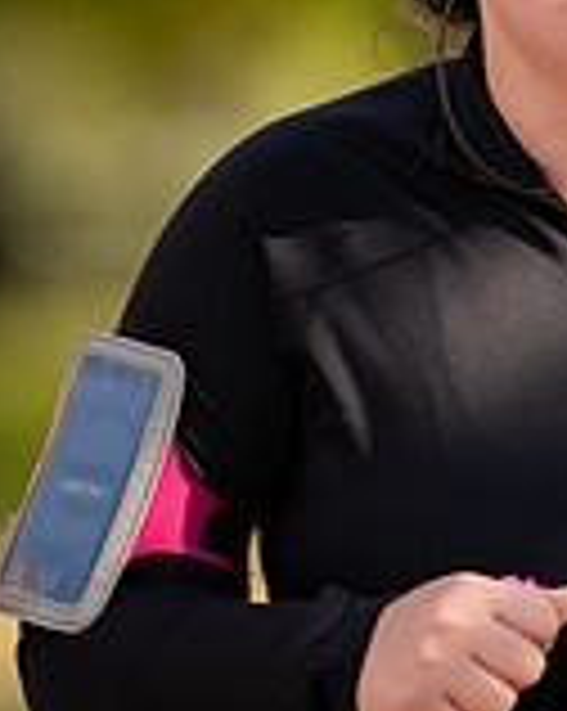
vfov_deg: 1.9
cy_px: 182
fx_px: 21773
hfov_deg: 1.5
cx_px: 675
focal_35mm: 1036
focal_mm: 300
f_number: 3.5
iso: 200
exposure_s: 1/500
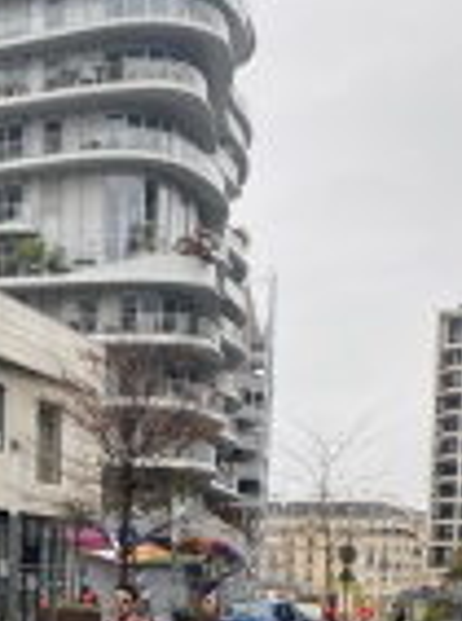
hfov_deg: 19.7
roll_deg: -1.6
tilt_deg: -4.8
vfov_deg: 24.3
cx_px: 128
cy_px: 713
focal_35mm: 74
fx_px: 1323
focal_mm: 4.25
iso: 32
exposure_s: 1/190
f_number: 1.8
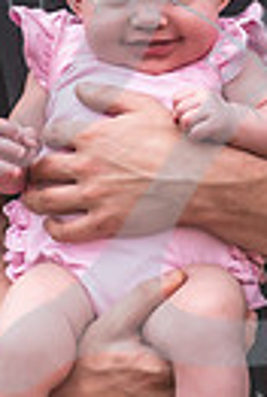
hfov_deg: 5.8
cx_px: 191
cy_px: 24
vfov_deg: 8.5
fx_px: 2656
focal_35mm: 240
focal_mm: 70
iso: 100
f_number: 2.8
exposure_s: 1/640
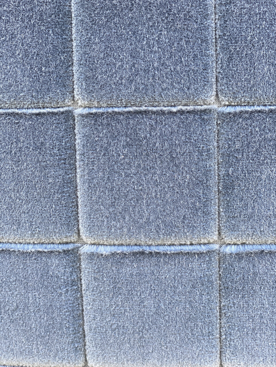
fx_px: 553
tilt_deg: -22.2
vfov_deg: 36.8
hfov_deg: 28.0
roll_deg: +1.9
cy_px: 184
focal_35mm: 52
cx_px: 138
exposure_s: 1/122
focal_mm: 6
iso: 80
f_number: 2
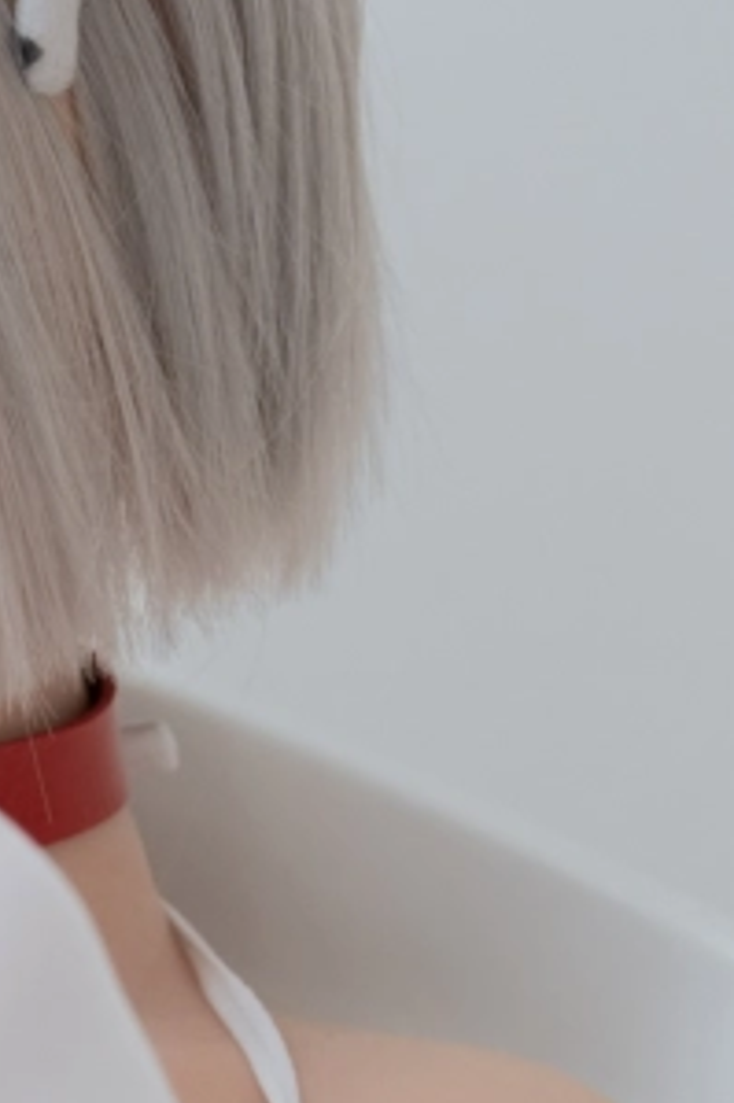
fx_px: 10256
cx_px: -1149
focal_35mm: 335
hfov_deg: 4.0
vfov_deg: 6.0
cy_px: 2298
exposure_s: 1/125
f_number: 2.8
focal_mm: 50
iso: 250
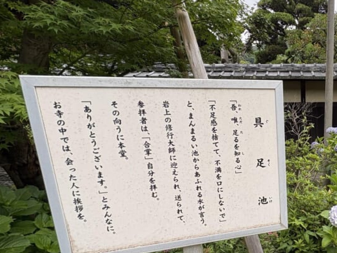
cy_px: 158
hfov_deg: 56.7
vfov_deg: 52.5
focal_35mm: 26
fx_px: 253
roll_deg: +1.2
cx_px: 311
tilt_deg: -7.0
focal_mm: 2.22
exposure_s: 1/139
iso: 40
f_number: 2.2
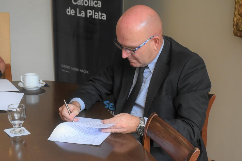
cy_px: 80
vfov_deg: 18.9
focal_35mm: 72
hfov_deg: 28.1
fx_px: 484
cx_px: 121
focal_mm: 48
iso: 3200
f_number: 7.1
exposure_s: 1/200
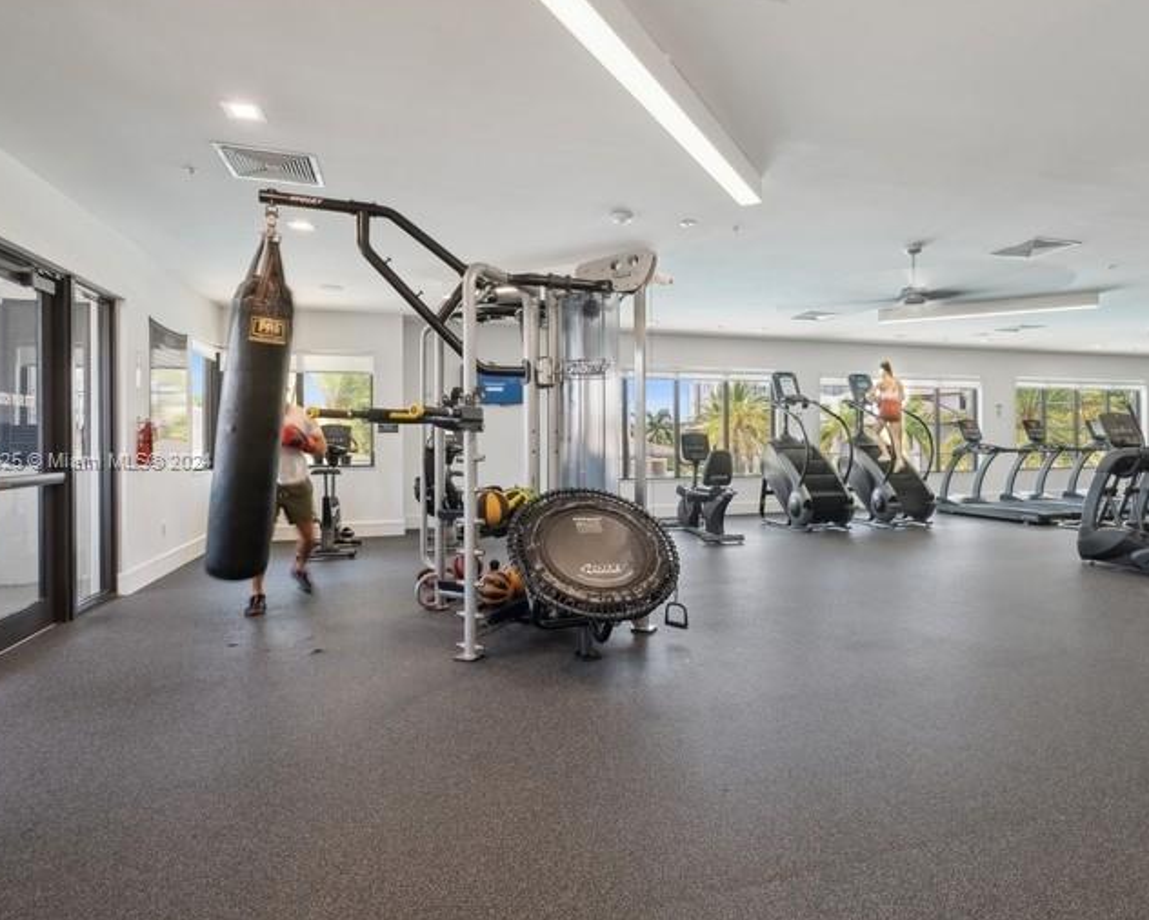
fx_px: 646
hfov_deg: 82.9
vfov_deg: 70.9
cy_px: 463
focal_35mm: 19
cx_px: 645
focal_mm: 16
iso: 200
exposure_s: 1/13
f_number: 9
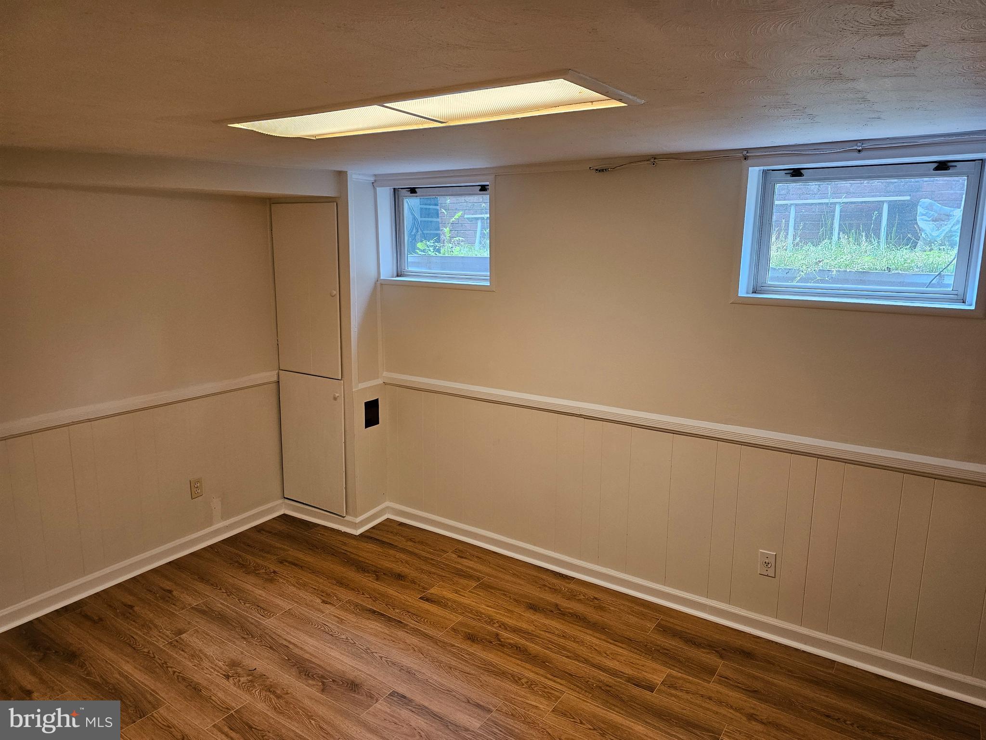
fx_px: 655
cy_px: 370
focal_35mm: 23
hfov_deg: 73.9
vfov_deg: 58.9
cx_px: 493
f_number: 1.7
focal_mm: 6.3
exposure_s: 1/120
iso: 200
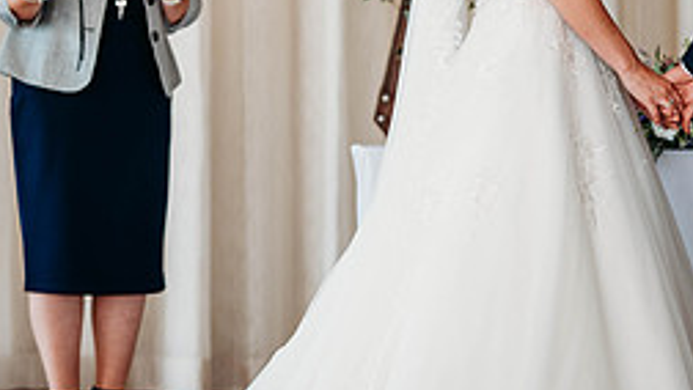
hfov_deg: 10.5
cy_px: 96
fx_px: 3769
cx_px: 371
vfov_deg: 5.9
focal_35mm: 205
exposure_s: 1/200
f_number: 2
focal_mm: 85
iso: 180
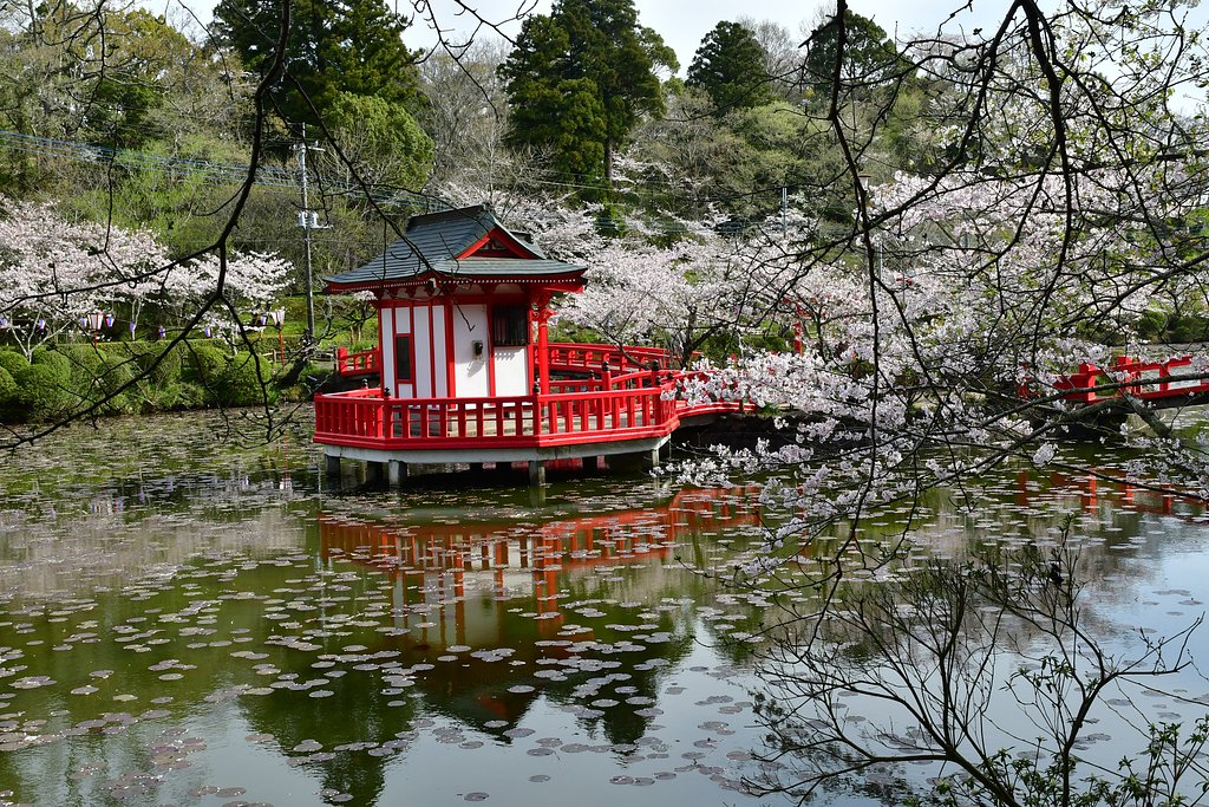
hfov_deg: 46.4
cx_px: 604
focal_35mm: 42
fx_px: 1411
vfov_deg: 31.9
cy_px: 404
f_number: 11
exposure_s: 1/500
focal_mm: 28
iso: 400
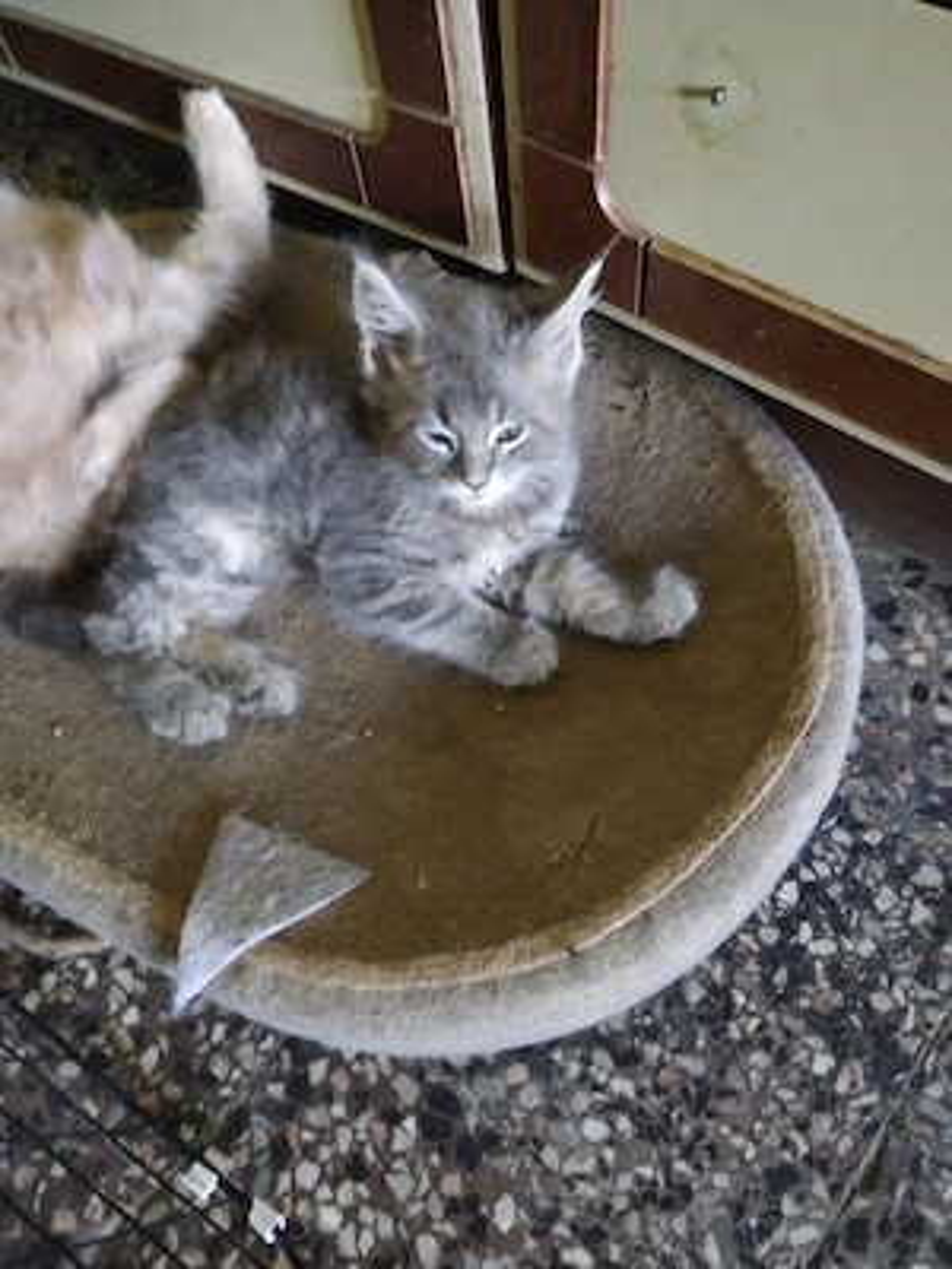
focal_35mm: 26
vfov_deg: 67.3
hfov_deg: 53.1
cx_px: 476
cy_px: 634
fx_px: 953
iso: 1537
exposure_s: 1/14.3
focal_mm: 4.75
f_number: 1.8
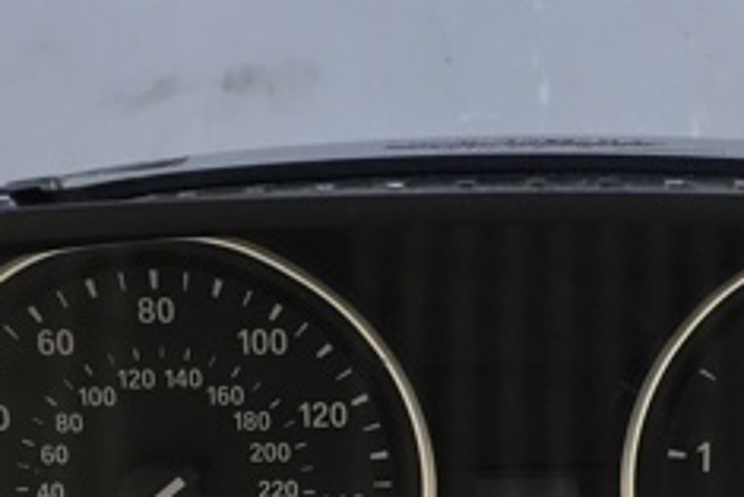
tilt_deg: -12.4
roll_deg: -0.9
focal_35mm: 82
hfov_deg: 24.6
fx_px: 1696
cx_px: 519
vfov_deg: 16.4
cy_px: 459
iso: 160
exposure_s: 1/33
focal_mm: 4.15
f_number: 2.2
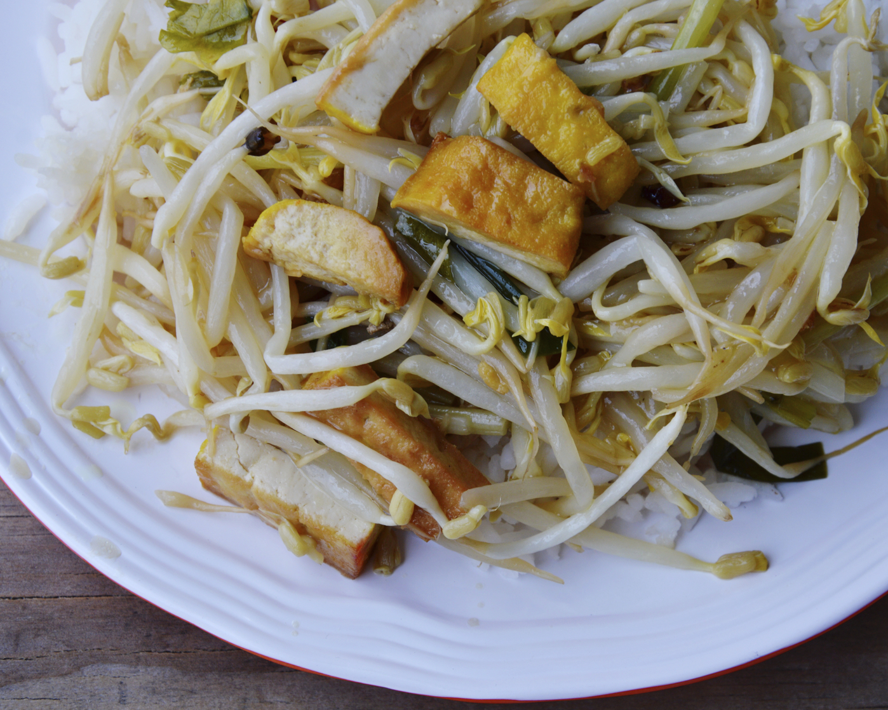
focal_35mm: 106
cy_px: 355
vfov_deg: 14.5
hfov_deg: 18.1
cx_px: 500
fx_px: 2785
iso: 100
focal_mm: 62
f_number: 8
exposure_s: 1/160
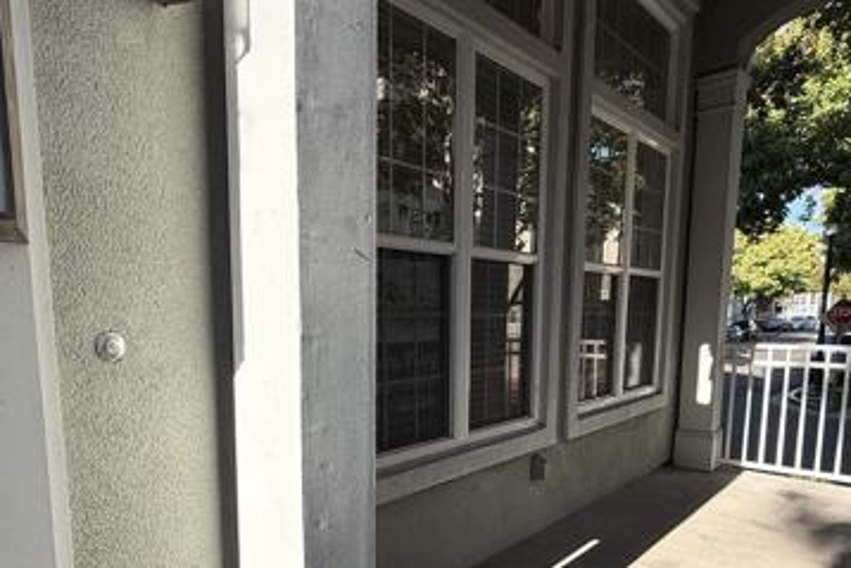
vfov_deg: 48.4
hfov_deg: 69.1
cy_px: 399
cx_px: 376
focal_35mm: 26
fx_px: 615
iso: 64
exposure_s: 1/985
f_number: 2.2
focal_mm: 2.22
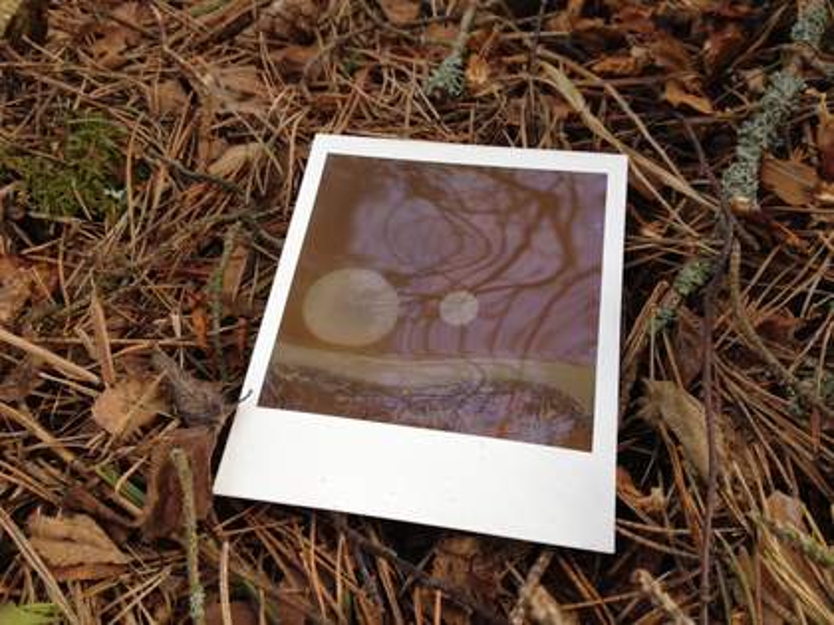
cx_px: 417
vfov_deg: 40.7
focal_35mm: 35
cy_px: 312
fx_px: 843
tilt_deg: -46.5
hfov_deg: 52.6
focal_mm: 4.28
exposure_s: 1/120
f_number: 2.4
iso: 50
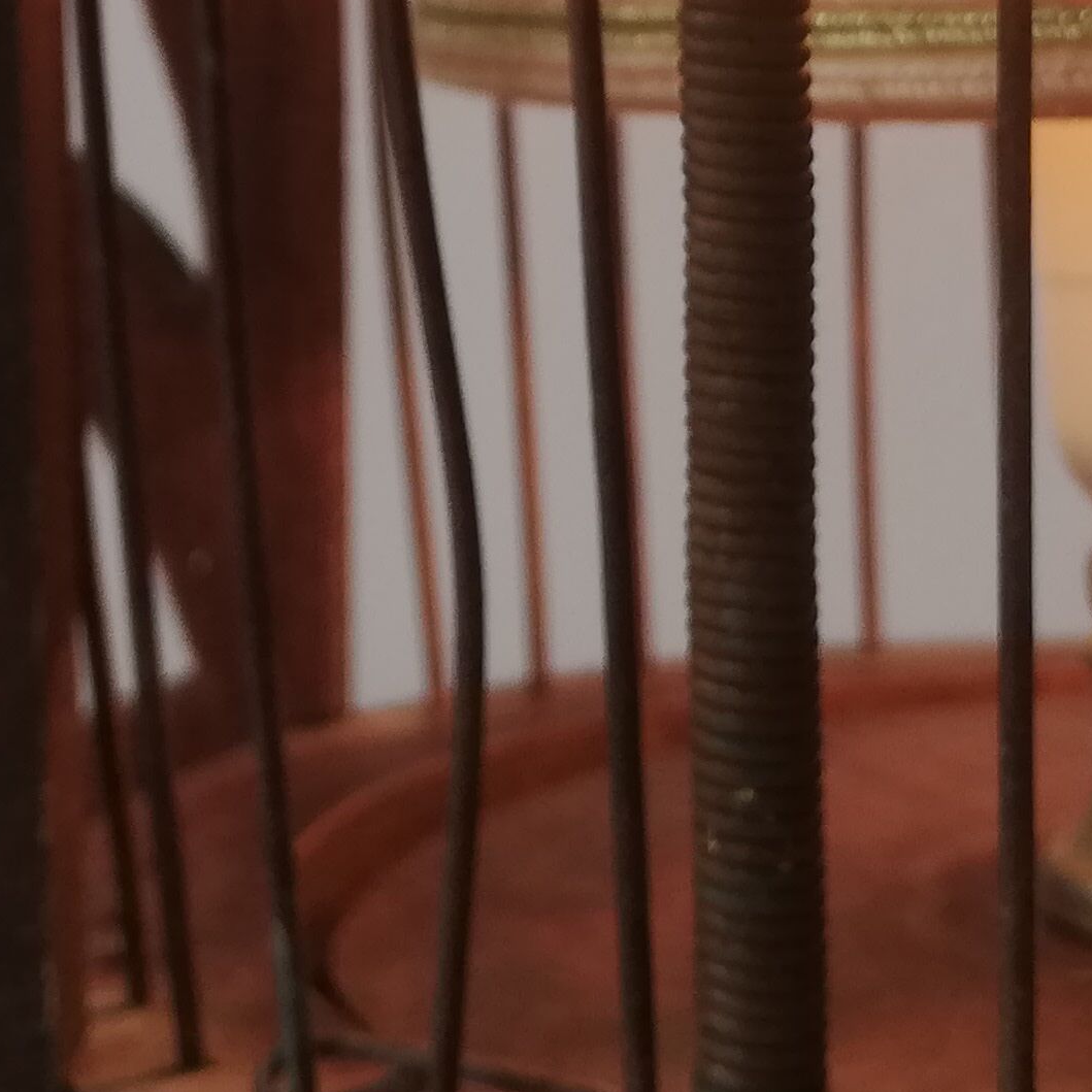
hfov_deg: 17.4
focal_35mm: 100
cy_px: -198
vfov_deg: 16.7
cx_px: 618
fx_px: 3569
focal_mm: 3.81
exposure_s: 1/110
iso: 50
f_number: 2.2
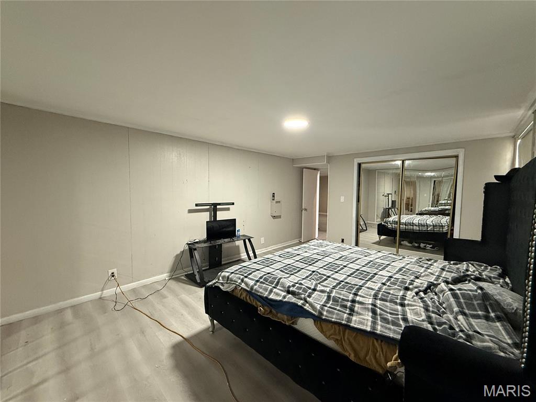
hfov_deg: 102.1
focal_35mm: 14
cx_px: 268
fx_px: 217
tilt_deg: -3.4
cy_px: 201
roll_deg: -0.5
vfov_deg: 85.7
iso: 500
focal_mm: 2.22
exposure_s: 1/60
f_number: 2.2
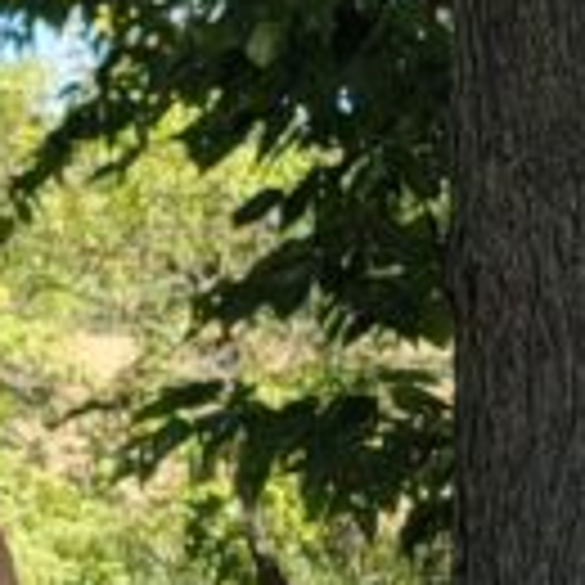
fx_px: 3193
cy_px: 670
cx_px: -1202
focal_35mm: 167
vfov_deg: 10.3
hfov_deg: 8.6
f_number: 1.8
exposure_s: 1/168
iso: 16
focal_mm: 6.7
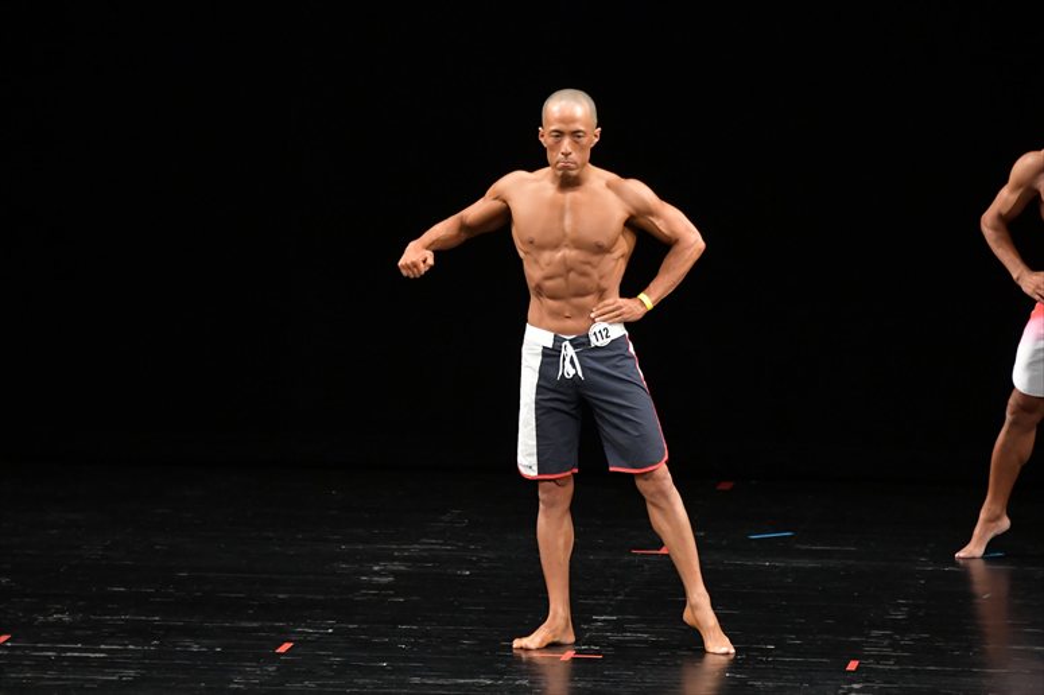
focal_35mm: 255
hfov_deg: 8.1
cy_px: 348
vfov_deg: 5.4
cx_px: 522
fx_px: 7391
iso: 3200
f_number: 5.6
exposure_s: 1/400
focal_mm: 170
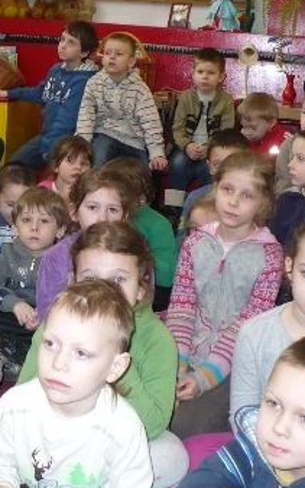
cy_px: 262
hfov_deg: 21.7
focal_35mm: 58
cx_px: 12
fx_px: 772
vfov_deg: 35.1
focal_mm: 6.1
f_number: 2.8
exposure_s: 1/30
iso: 250
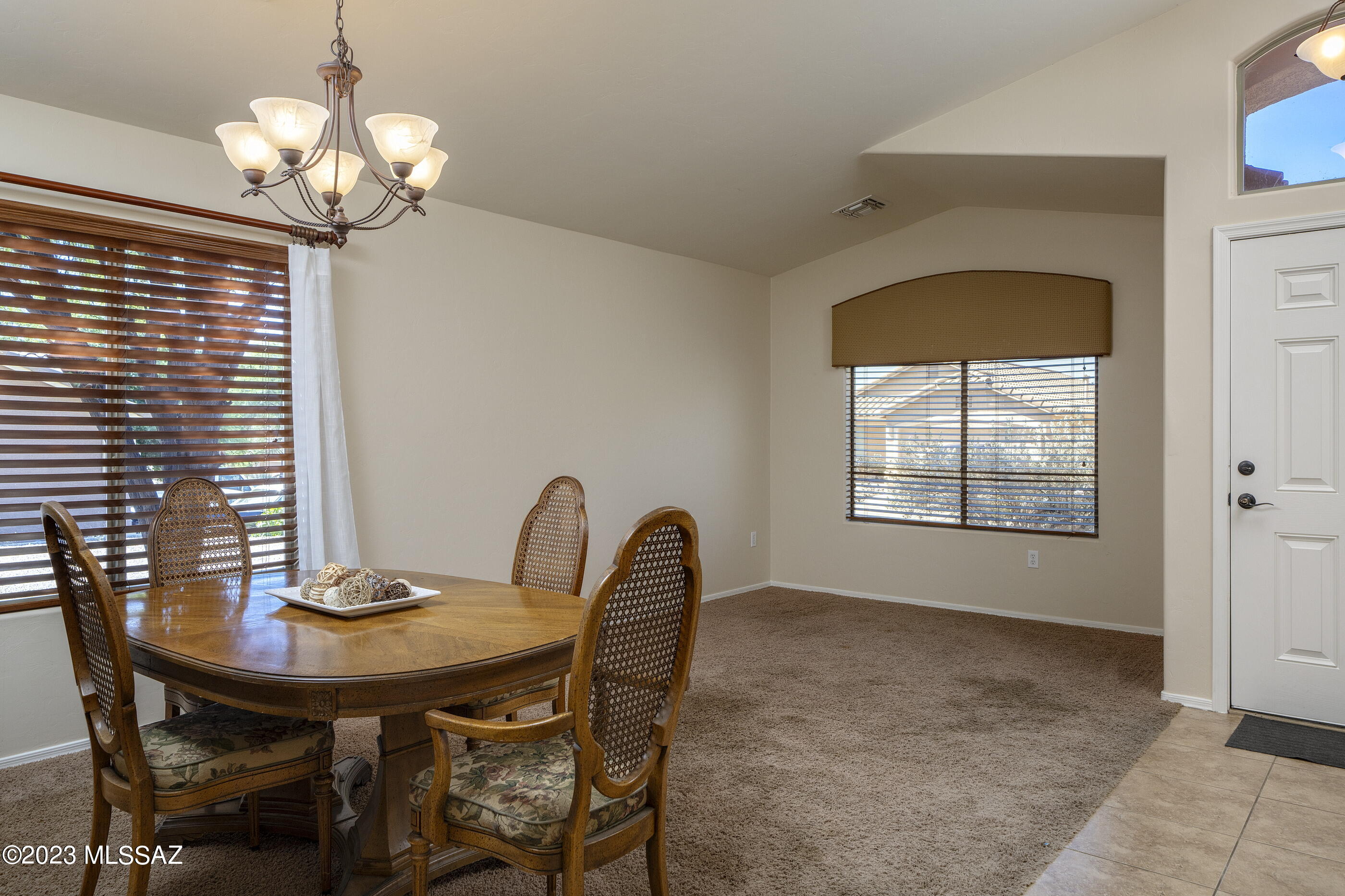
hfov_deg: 73.8
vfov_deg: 53.1
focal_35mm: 24
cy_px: 448
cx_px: 672
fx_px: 896
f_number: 7.1
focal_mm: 24
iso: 200
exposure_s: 1/25
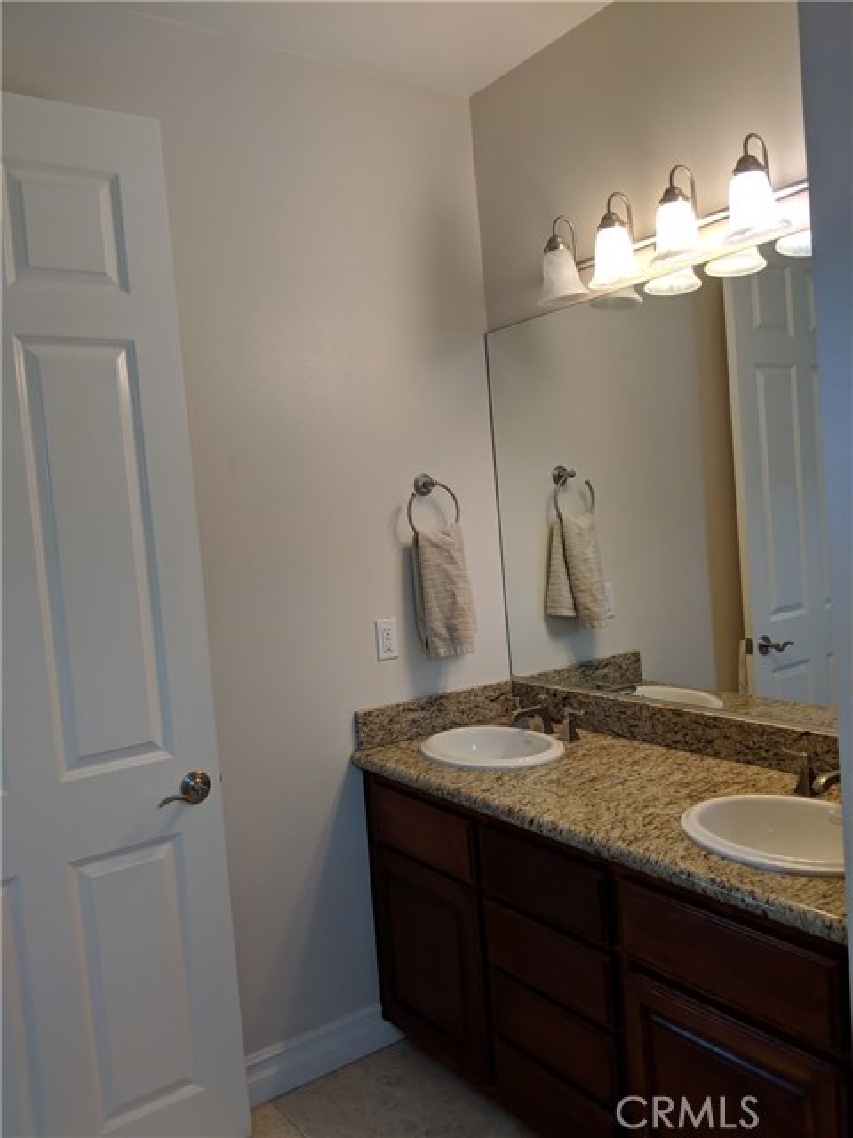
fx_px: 887
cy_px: 569
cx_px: 426
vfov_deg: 65.3
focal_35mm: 27
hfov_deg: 51.4
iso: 51
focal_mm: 4.44
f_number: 1.8
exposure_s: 1/144
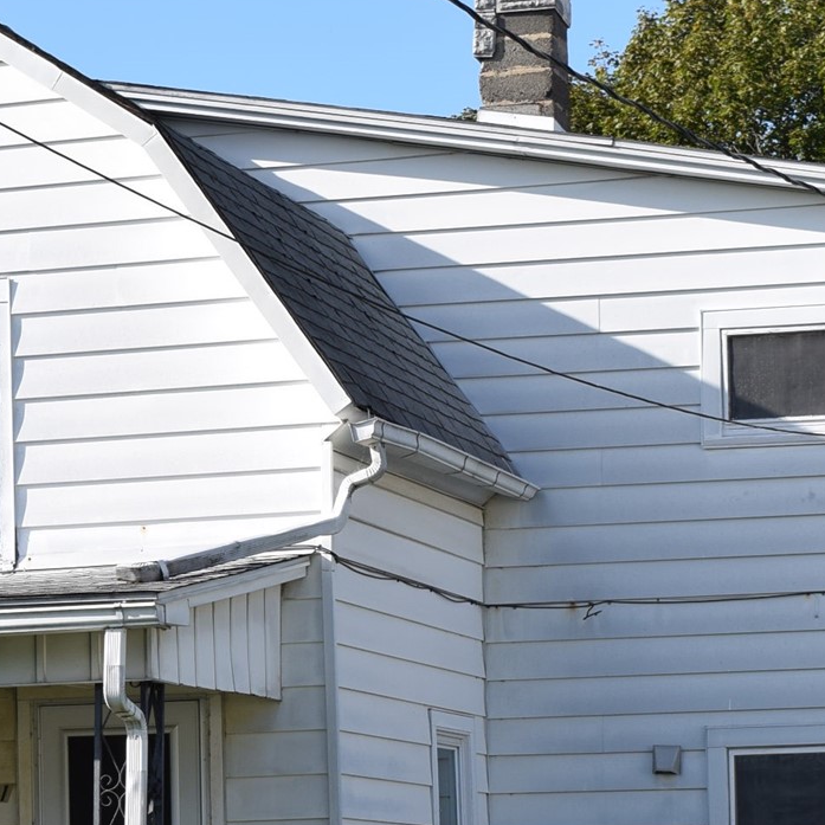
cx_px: 402
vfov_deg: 12.8
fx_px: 3640
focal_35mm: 135
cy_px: 843
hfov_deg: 12.9
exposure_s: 1/320
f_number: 9
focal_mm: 34
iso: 200
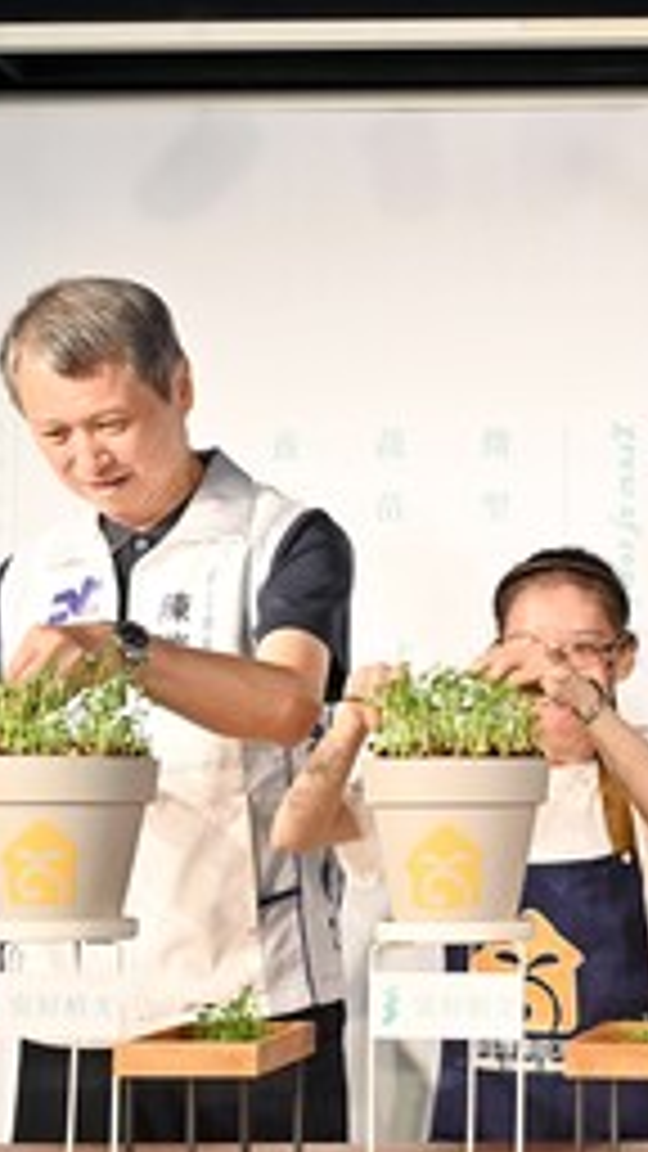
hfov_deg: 15.0
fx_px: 2352
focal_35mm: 77
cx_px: 850
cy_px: 578
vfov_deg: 27.5
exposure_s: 1/125
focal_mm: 47
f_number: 4
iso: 1000
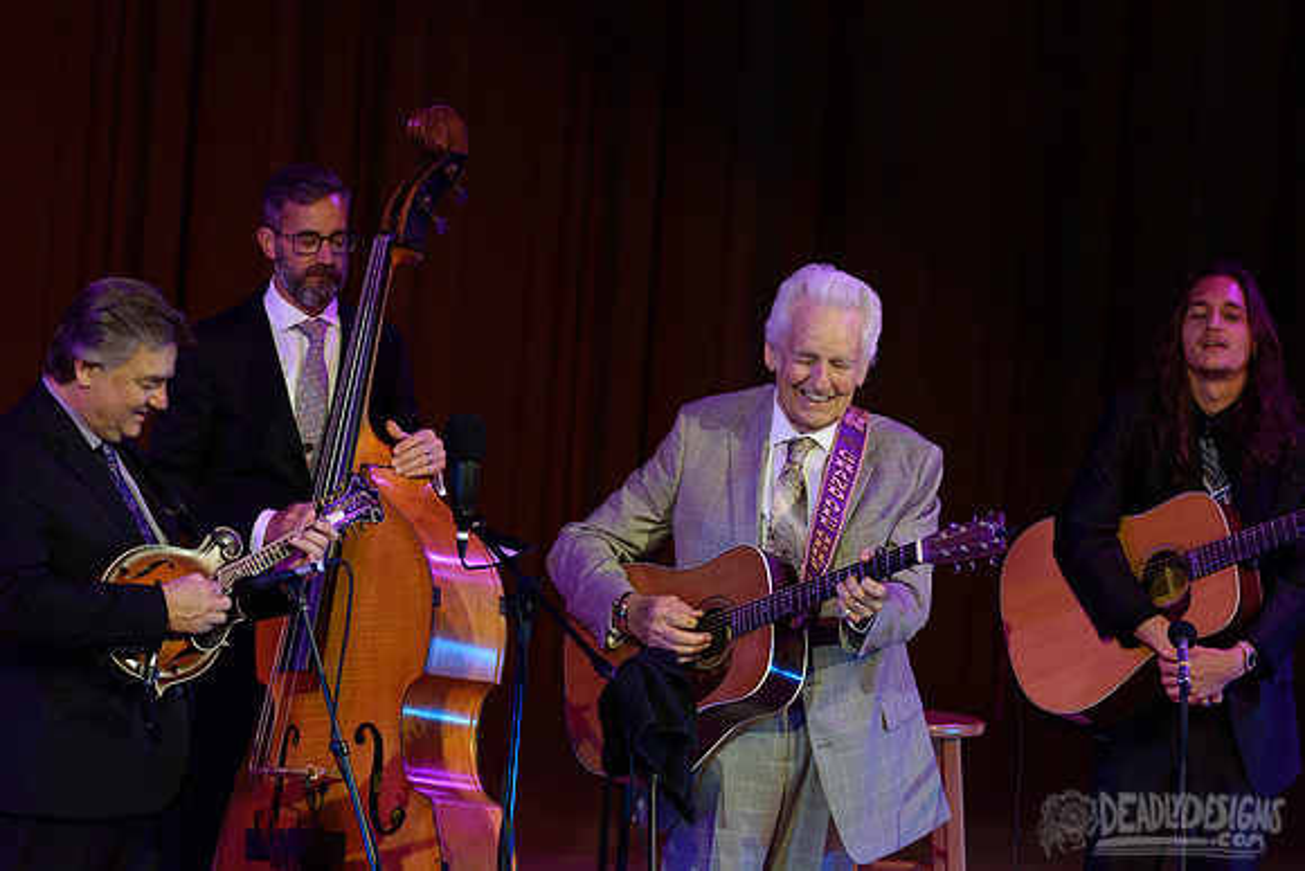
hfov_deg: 6.4
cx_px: 652
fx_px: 11602
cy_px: 436
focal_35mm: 320
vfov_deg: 4.3
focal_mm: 320
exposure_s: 1/500
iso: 2500
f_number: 5.6
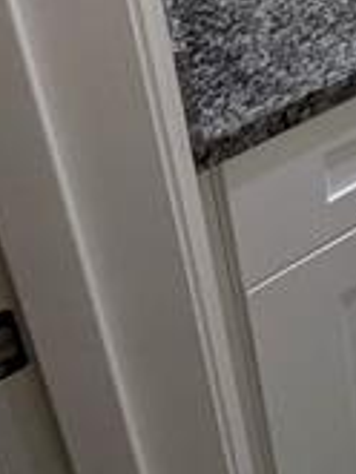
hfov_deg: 16.7
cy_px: -373
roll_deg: -5.2
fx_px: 890
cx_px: 723
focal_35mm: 65
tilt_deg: -20.3
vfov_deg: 20.8
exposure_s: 1/120
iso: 320
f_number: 2.2
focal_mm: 2.22
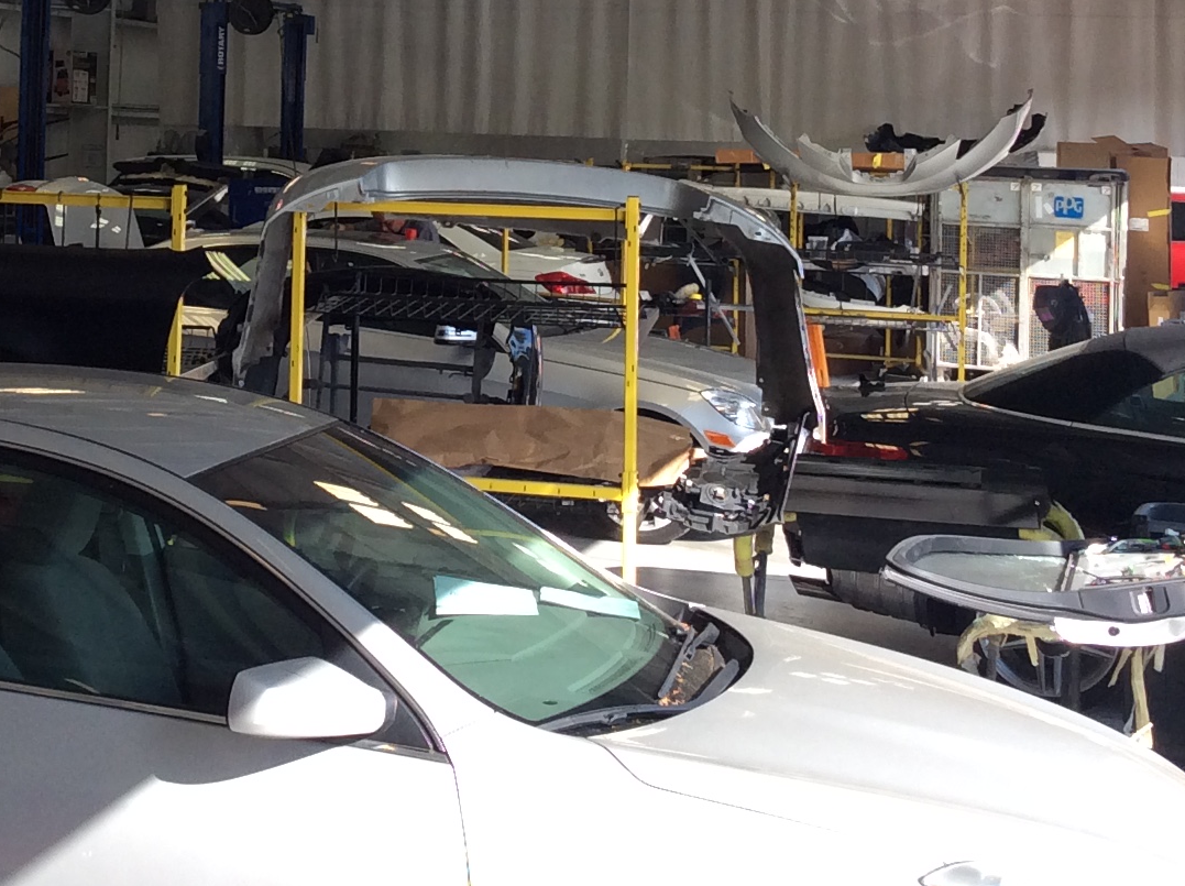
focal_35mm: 77
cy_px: 25
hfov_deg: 24.9
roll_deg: +0.1
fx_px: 2633
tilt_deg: +1.8
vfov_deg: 18.6
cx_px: 198
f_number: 2.4
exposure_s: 1/321
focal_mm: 3.3
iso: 32
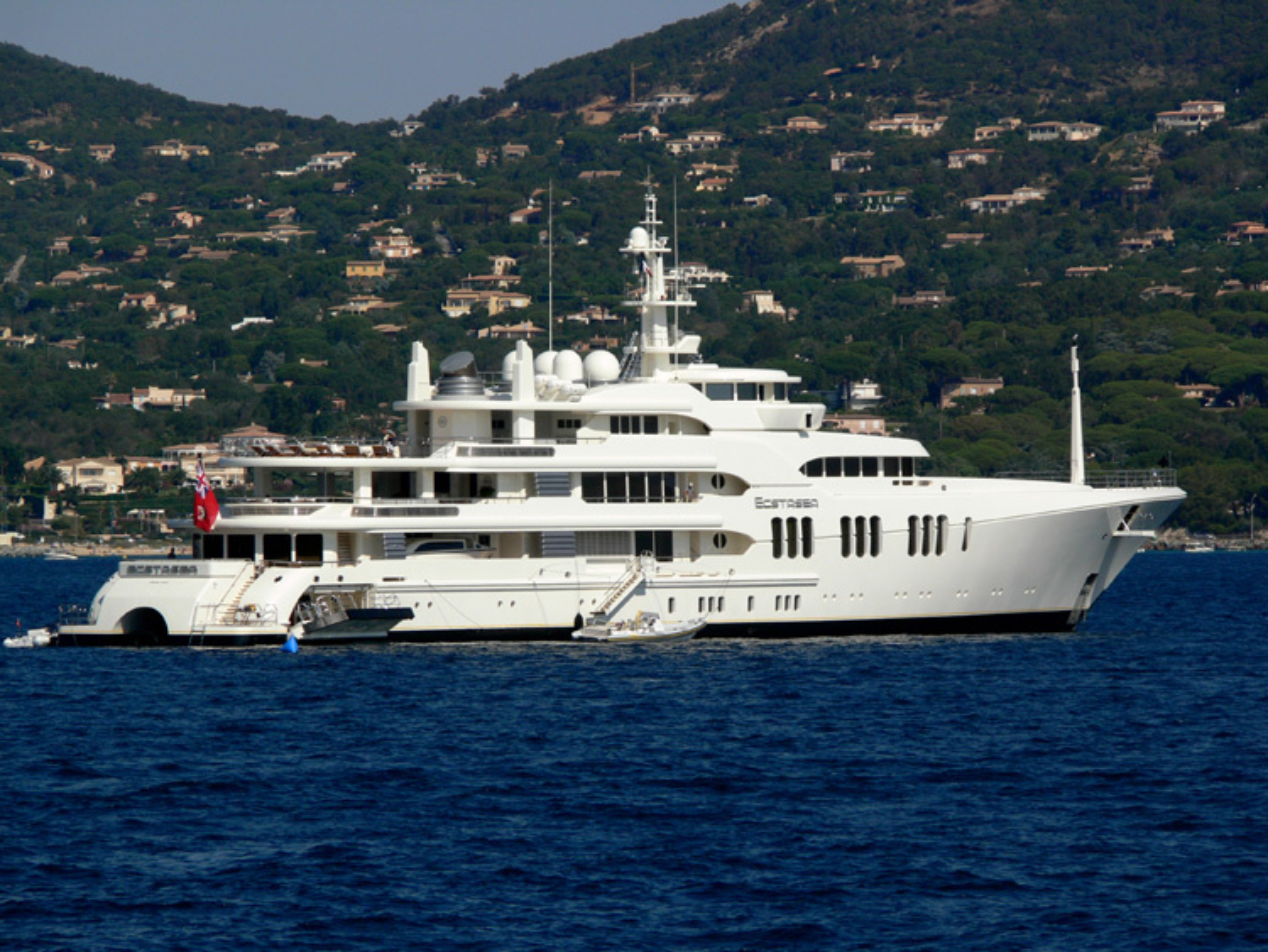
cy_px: 476
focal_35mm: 327
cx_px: 634
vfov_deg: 4.5
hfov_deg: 6.1
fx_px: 11982
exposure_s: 1/500
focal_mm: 69.2
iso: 80
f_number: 6.3
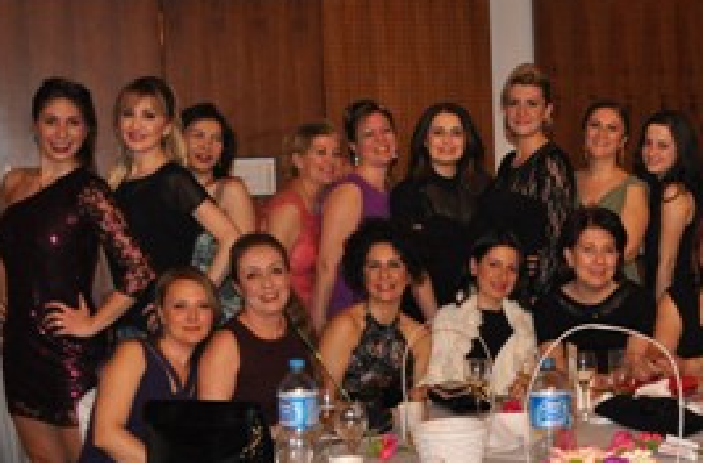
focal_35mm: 53
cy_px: 287
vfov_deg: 25.3
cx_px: 534
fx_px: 1028
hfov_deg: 36.8
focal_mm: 21
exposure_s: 1/60
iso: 800
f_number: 3.8
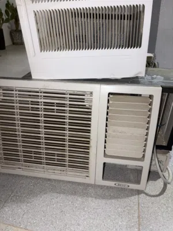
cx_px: 86
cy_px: 116
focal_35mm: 26
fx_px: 173
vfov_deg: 67.3
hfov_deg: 53.1
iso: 50
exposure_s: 1/9
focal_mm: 5.96
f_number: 1.6
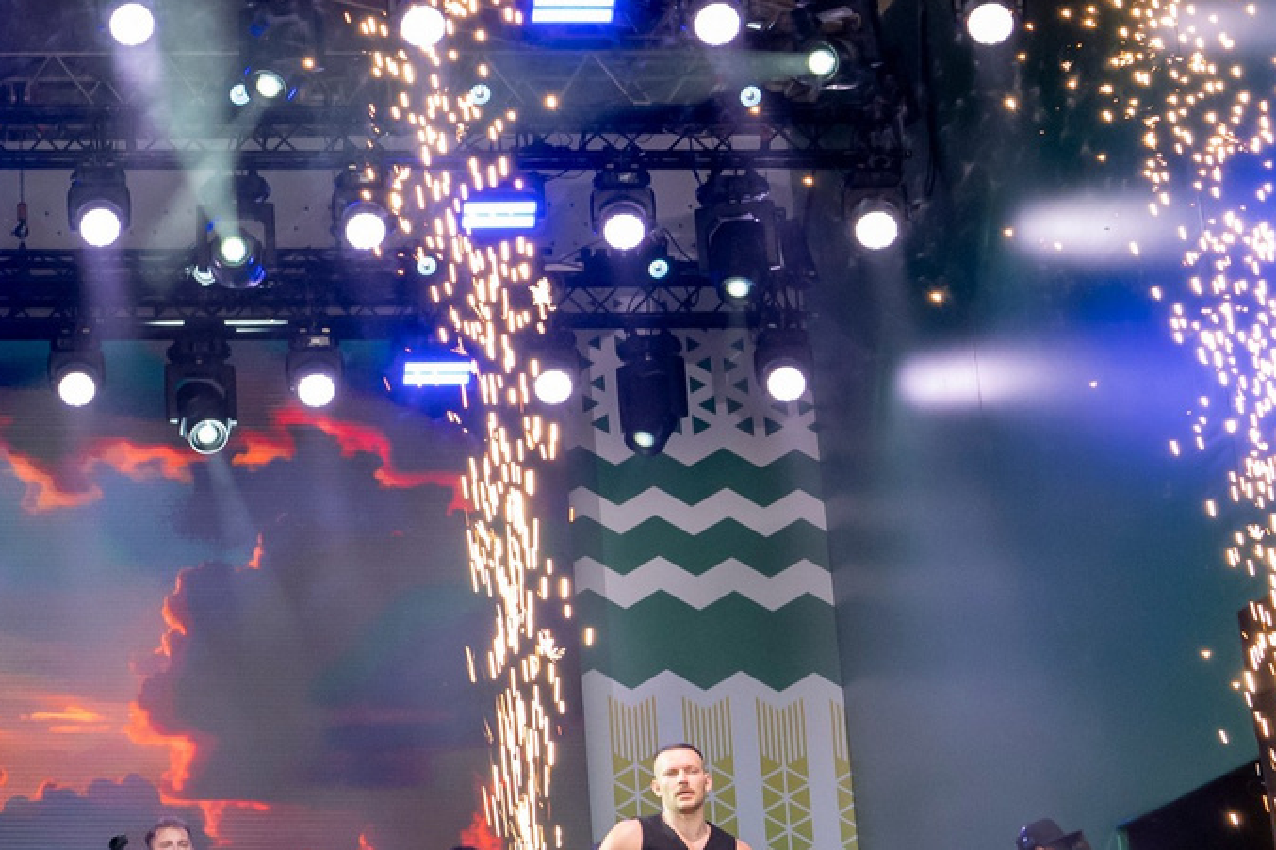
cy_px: 133
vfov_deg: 13.3
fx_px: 3614
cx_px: -264
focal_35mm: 102
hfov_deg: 18.9
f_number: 4.5
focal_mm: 24
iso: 800
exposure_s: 1/640
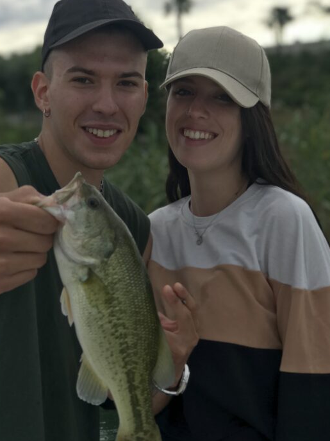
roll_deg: +2.6
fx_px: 1081
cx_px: 124
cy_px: 201
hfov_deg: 17.3
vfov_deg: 23.0
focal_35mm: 85
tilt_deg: -0.9
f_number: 2.8
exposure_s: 1/371
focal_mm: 6.6
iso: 20
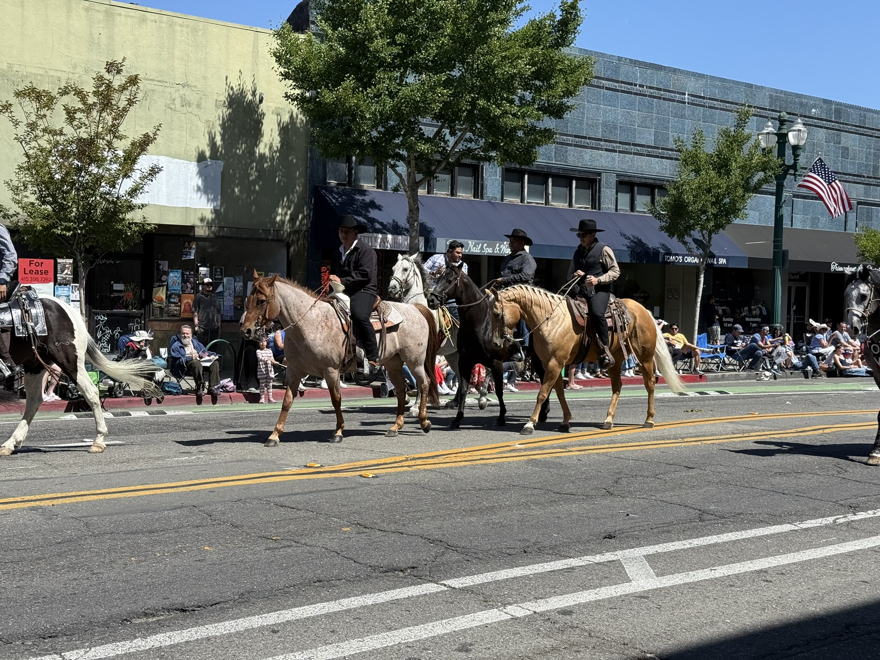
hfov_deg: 39.7
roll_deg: -0.9
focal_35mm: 48
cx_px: 440
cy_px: 330
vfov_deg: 30.3
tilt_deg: -2.7
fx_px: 1220
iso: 100
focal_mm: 6.76
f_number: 1.78
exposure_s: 1/4878
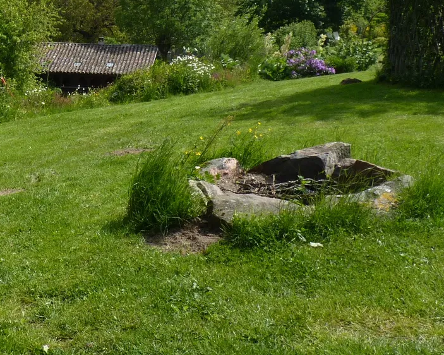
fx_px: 788
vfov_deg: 24.8
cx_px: -35
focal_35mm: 60
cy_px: 55
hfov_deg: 28.7
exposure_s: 1/250
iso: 80
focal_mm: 4.8
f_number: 5
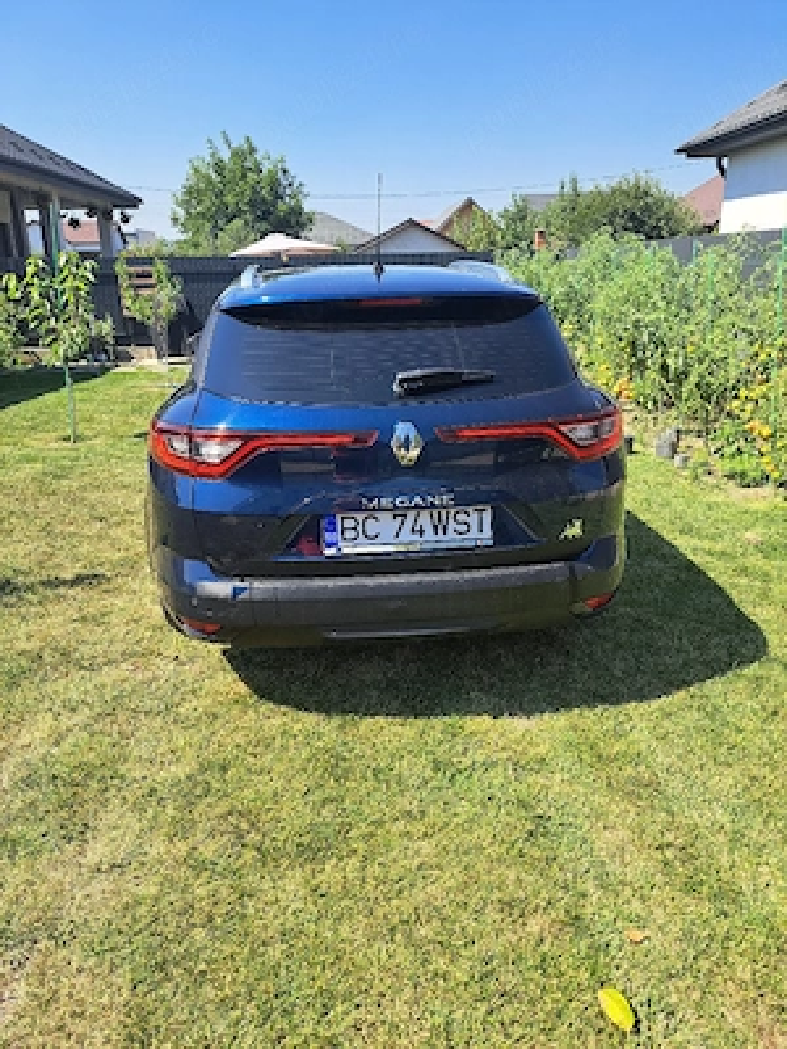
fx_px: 728
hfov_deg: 56.8
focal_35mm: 24
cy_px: 524
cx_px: 394
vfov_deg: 71.6
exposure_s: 1/1000
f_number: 1.8
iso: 50
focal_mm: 5.23
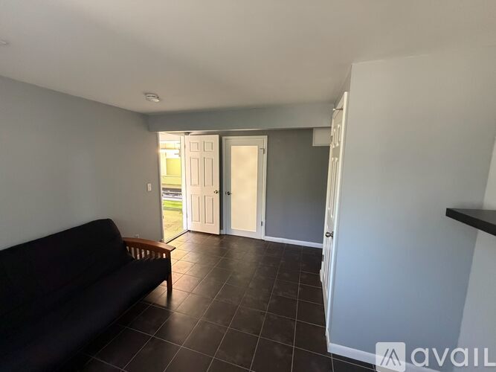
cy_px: 186
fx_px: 201
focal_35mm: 14
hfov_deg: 102.1
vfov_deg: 85.7
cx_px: 248
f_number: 2.2
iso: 640
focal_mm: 2.22
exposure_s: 1/60
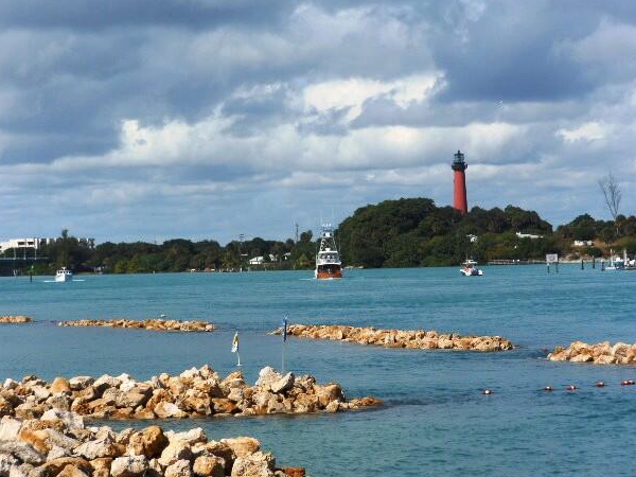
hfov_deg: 15.4
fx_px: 2352
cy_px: 226
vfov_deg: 11.6
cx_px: 299
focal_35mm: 128
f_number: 5.4
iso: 80
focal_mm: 21.5
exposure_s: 1/800
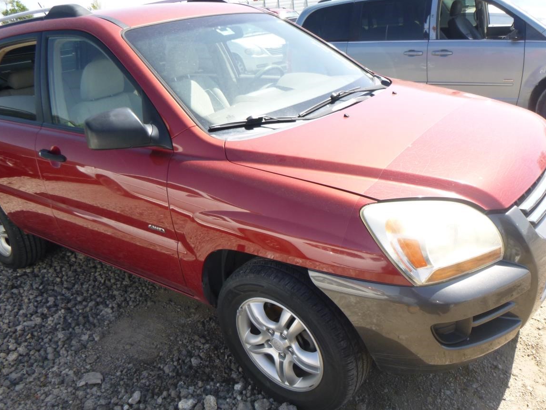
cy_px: 212
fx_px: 442
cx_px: 278
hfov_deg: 63.4
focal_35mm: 28
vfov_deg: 49.7
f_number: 3.9
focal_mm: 4.5
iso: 100
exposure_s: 1/200
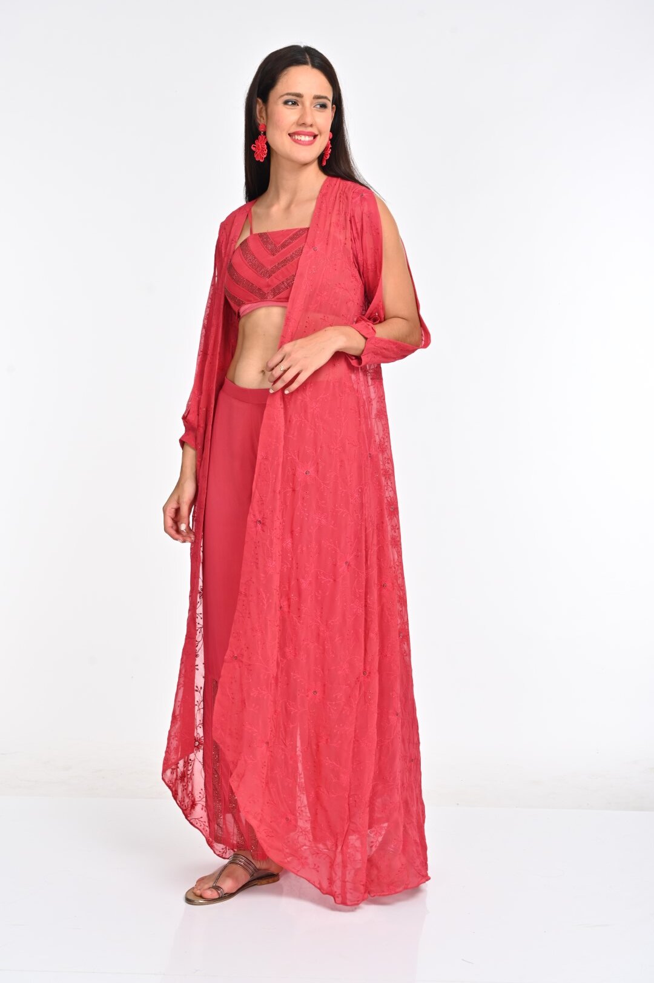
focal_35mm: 54
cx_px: 327
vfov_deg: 36.9
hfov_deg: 25.0
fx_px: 1473
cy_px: 492
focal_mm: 54
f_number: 8
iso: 320
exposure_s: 1/160
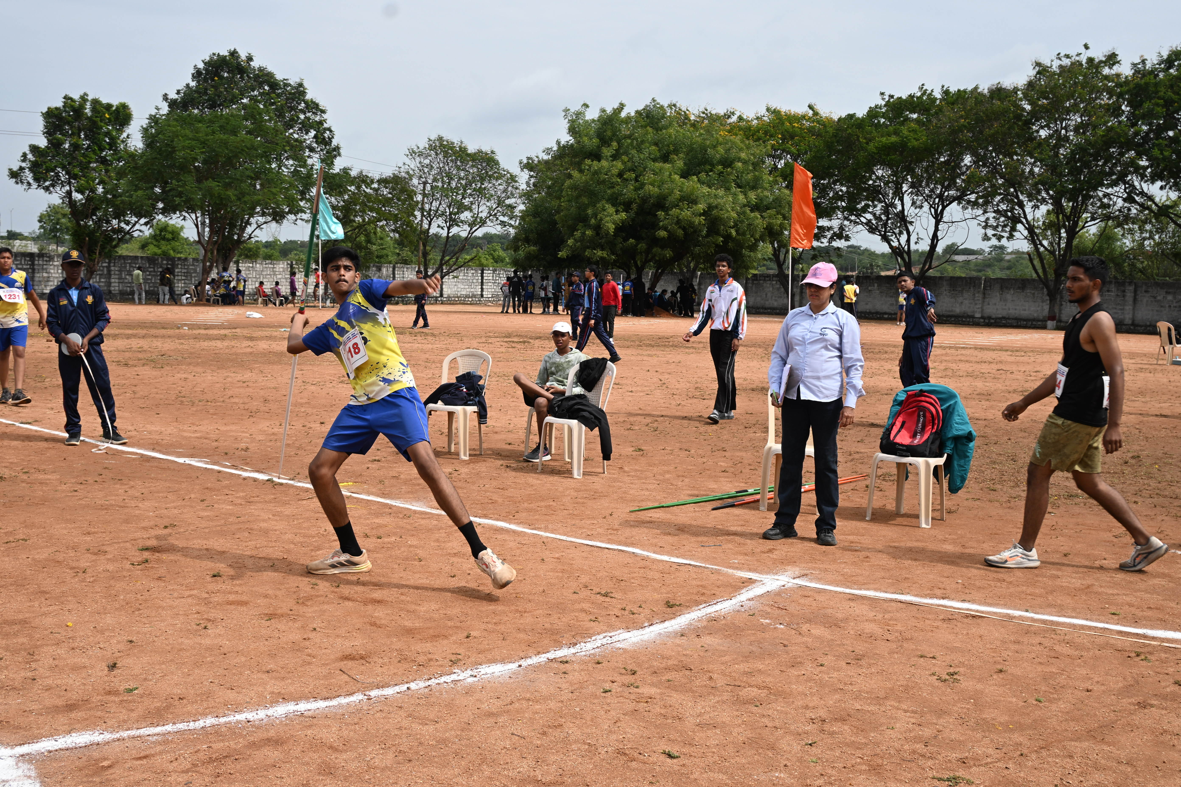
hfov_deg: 43.0
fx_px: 1501
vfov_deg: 29.4
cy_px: 394
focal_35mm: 46
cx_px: 590
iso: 100
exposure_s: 1/320
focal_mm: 30.5
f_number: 9
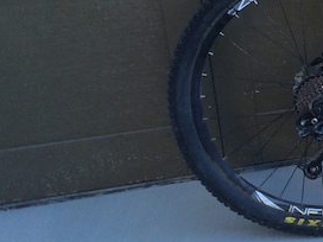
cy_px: -96
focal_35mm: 113
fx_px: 1054
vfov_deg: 12.6
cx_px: 585
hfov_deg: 15.1
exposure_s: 1/120
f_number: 2.2
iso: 40
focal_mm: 4.12
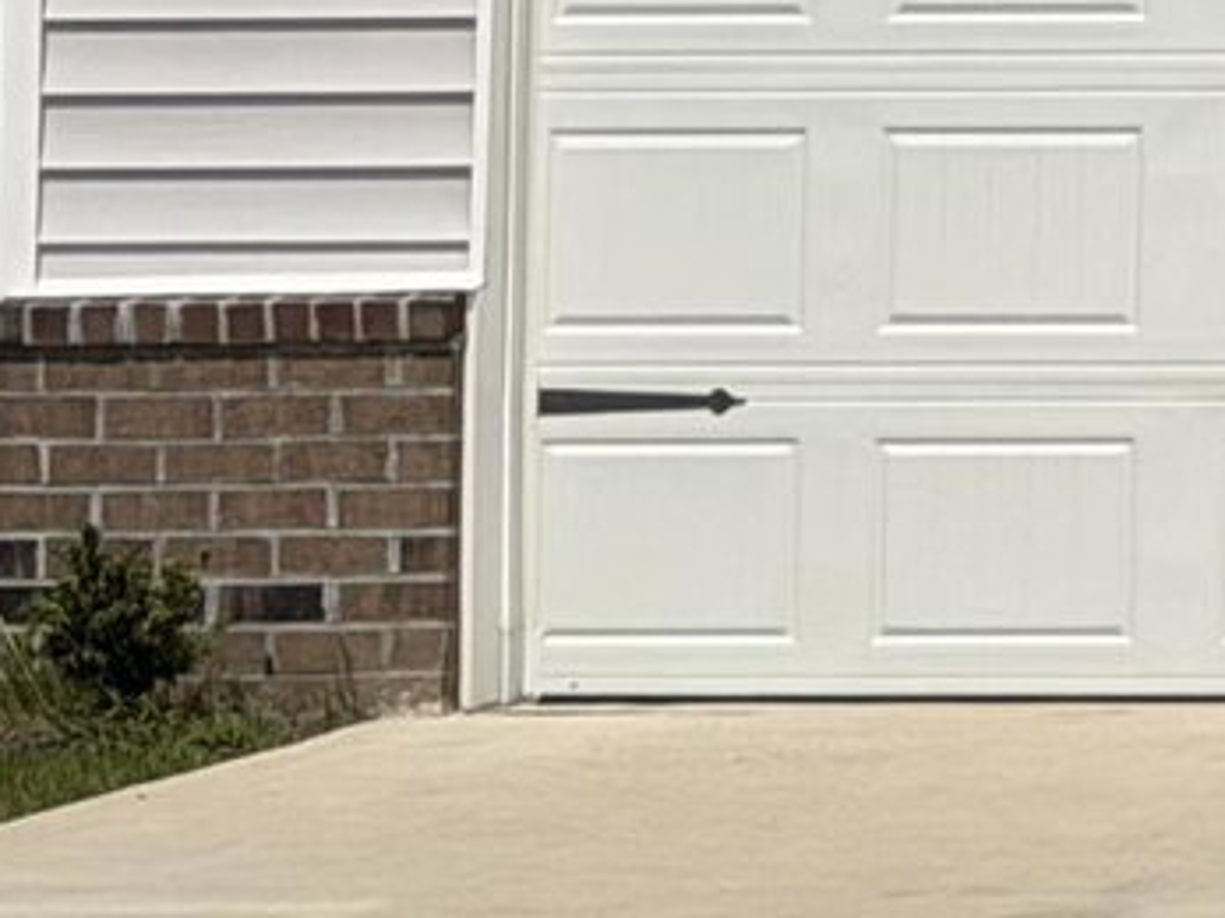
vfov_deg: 4.9
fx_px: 10436
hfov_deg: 6.2
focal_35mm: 295
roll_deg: -0.1
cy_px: -946
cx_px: 3497
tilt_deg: +4.8
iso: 80
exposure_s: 1/20408
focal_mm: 6.76
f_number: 1.78
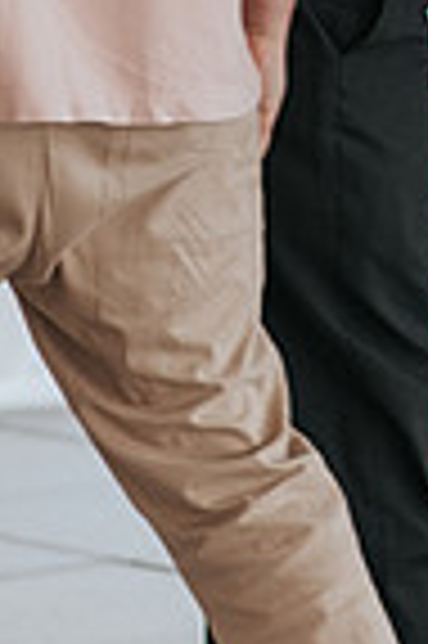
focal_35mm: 402
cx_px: 554
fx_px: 7186
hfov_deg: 3.4
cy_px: -270
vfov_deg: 5.1
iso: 400
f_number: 2.8
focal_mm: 85
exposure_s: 1/200
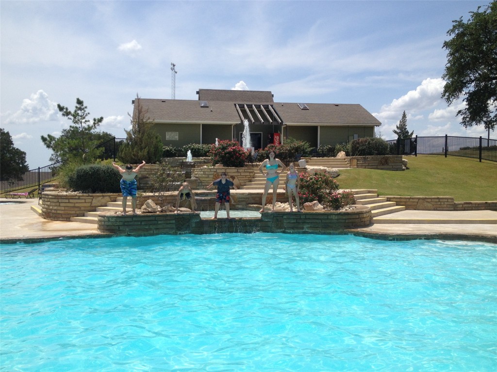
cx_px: 248
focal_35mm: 35
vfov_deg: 40.7
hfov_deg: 52.6
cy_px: 186
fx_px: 503
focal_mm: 4.28
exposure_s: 1/2907
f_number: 2.4
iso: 50
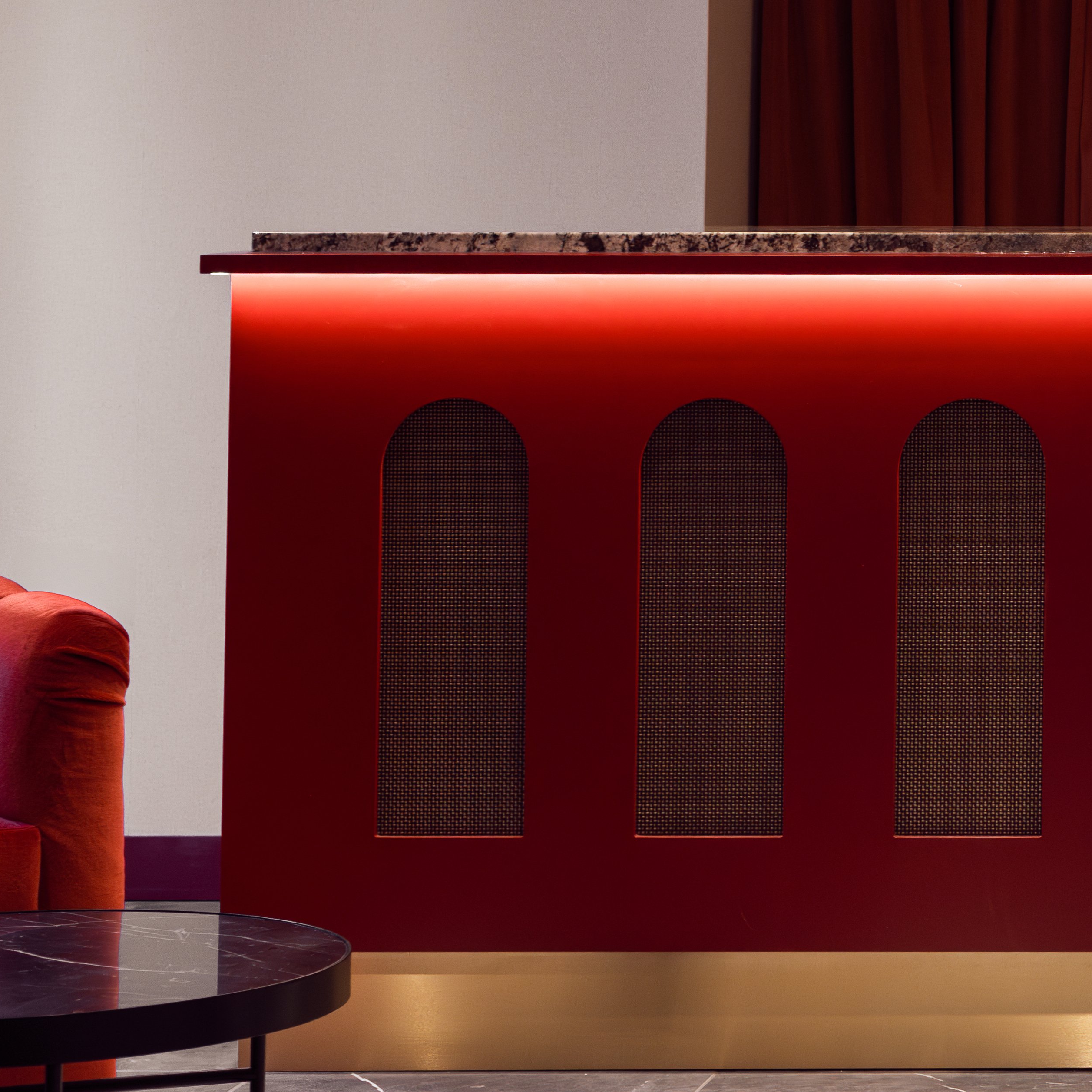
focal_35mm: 137
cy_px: 110
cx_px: 1644
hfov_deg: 12.1
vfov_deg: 12.6
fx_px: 4890
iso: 1250
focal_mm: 50
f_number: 4.5
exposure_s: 1/100
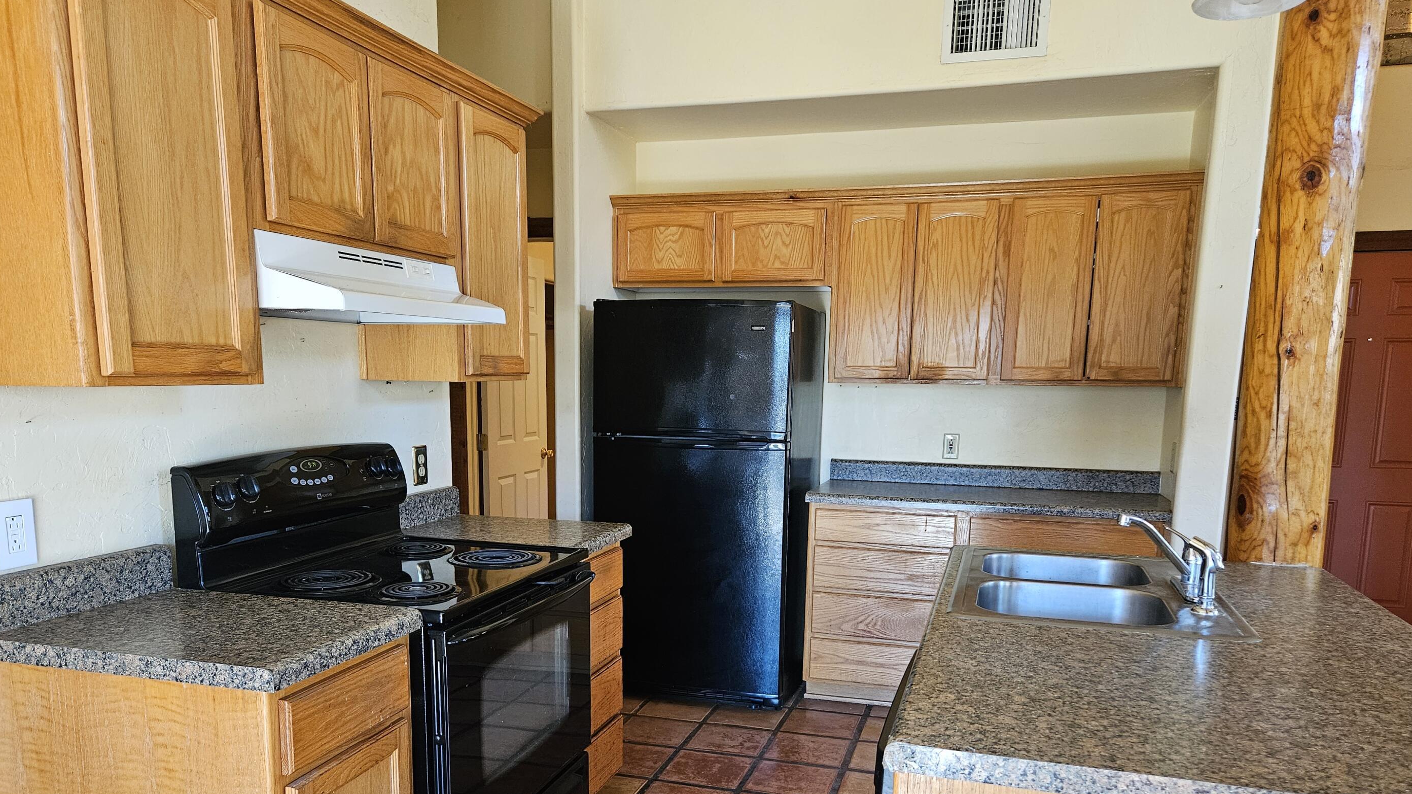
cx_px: 692
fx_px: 1011
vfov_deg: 42.4
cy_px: 520
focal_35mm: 27
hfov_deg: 69.9
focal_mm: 5.4
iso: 400
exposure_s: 1/120
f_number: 1.8
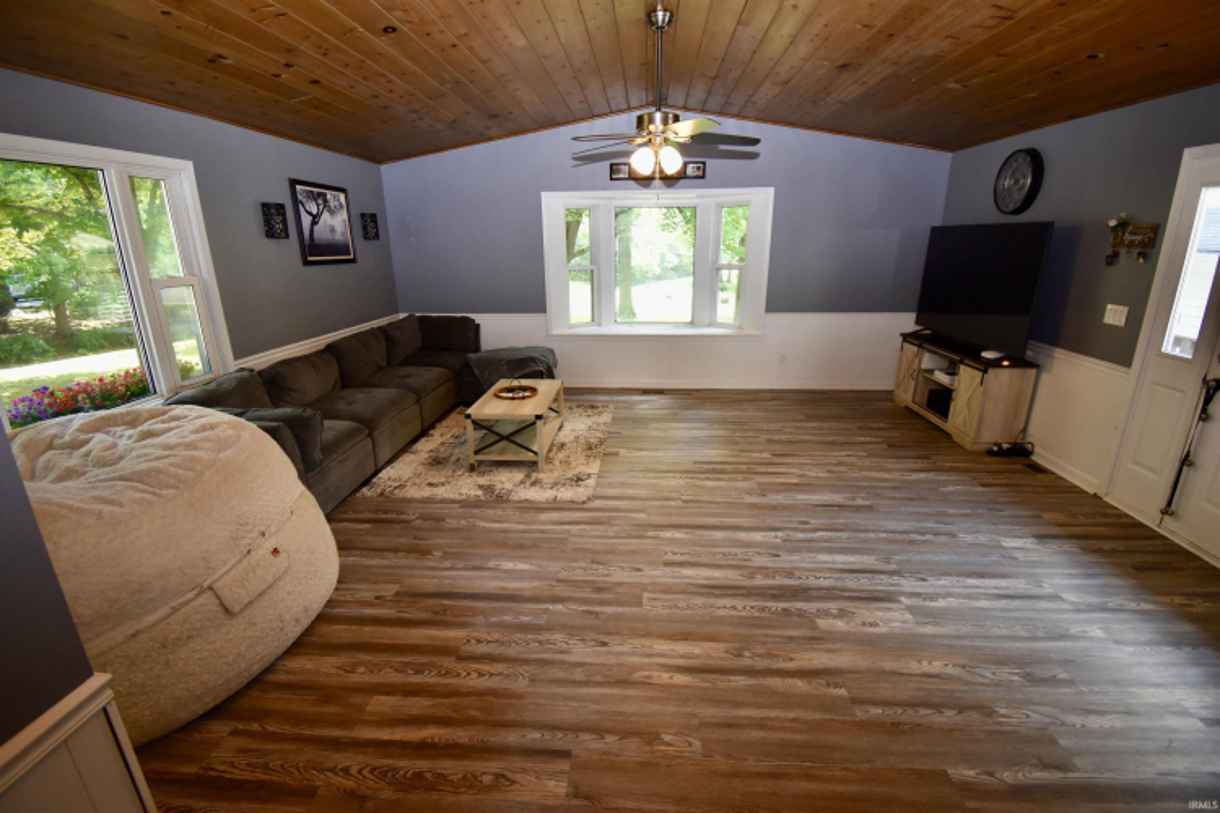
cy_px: 406
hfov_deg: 100.4
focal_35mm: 15
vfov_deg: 77.3
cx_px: 610
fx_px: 508
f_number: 5
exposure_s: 1/100
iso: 800
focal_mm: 10
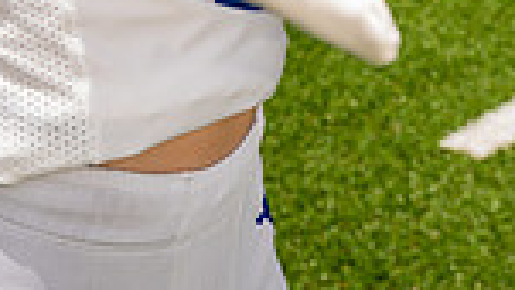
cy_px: -457
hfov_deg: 15.7
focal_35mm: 137
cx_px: 297
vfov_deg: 8.0
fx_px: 1871
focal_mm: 44
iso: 64
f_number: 8
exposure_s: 1/250
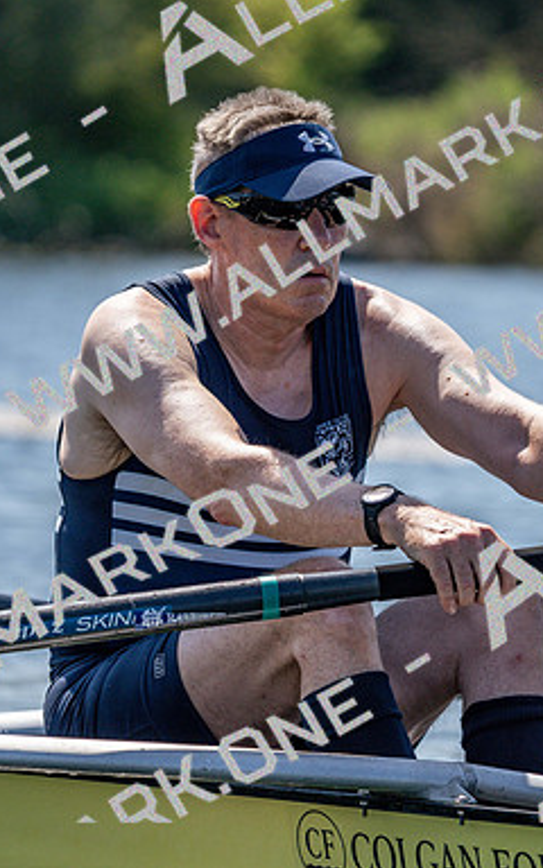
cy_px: 435
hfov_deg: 2.8
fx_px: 11034
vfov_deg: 4.5
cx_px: 285
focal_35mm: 466
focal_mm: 303
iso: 320
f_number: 6.3
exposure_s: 1/2000
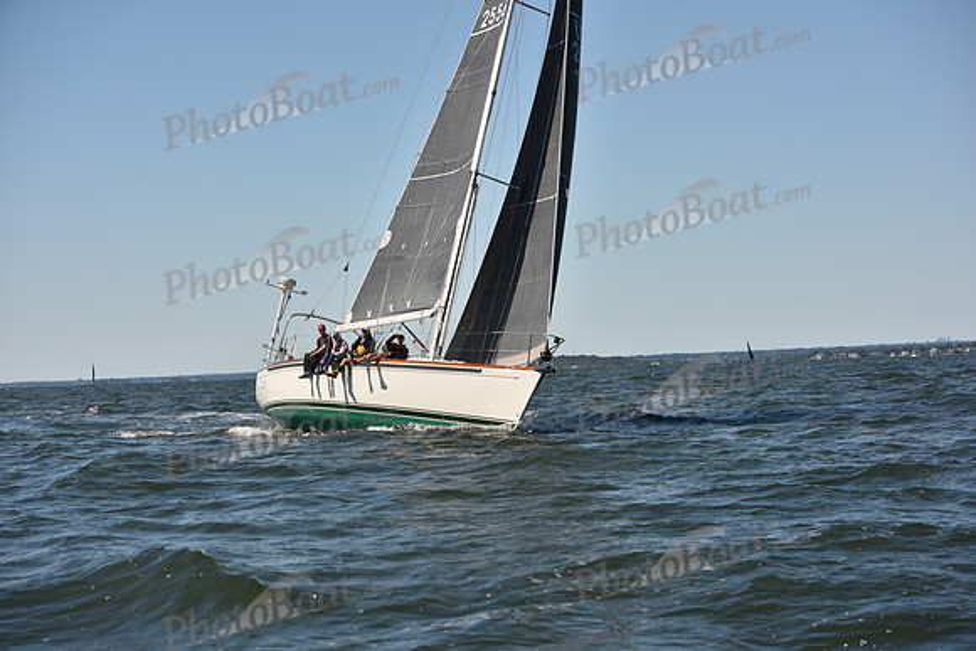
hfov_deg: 28.8
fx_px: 1898
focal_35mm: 70
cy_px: 326
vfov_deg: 19.5
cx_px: 488
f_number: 5
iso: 250
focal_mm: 70
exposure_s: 1/1250
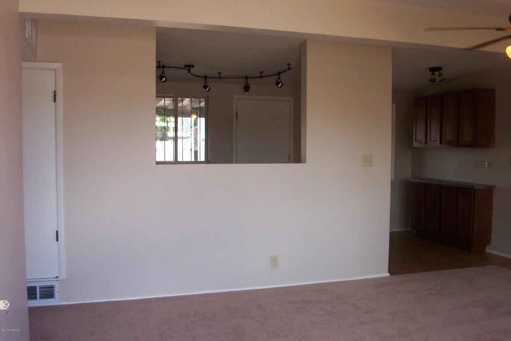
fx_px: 497
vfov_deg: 37.9
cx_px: 256
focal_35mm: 35
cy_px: 170
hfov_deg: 54.4
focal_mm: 7.5
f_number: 2.8
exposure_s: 1/90
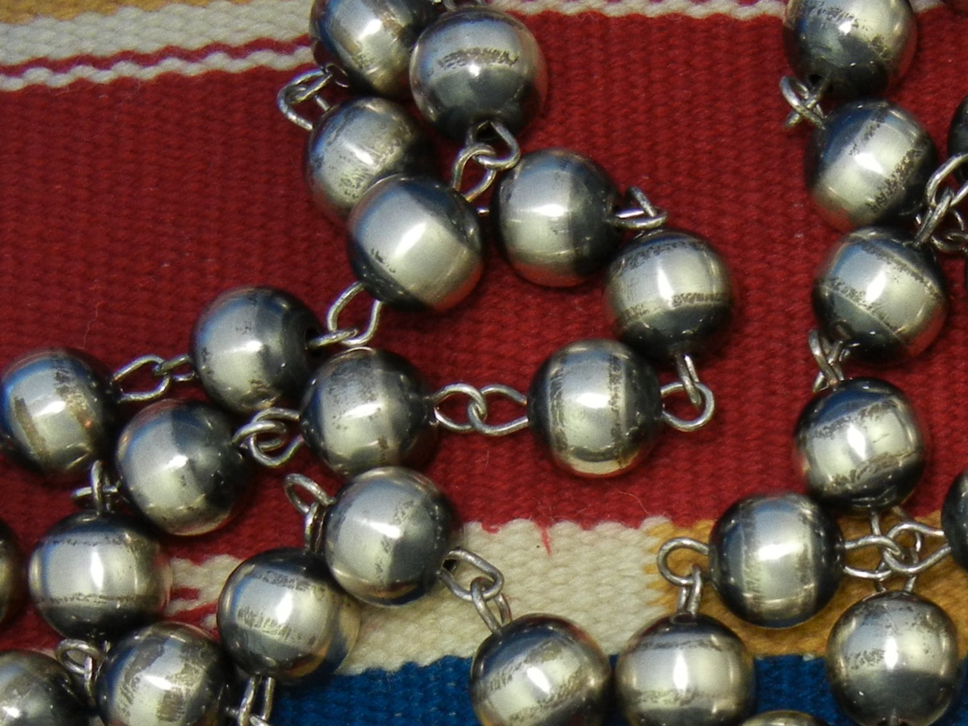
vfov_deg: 23.5
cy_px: 701
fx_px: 1678
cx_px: 841
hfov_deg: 30.9
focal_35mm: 60
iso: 296
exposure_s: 1/30
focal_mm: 5.4
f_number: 3.5
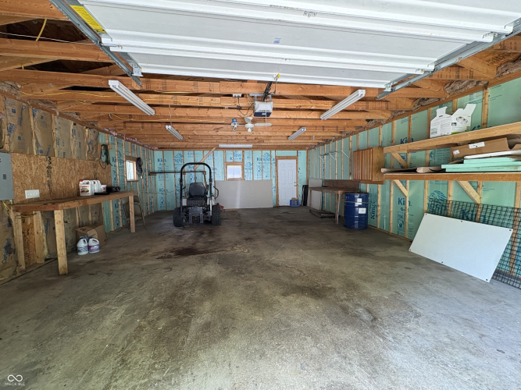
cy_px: 195
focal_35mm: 14
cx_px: 260
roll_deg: +1.3
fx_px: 211
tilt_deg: -5.6
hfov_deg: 102.1
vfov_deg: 85.7
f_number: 2.2
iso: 200
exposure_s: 1/62
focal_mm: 2.22
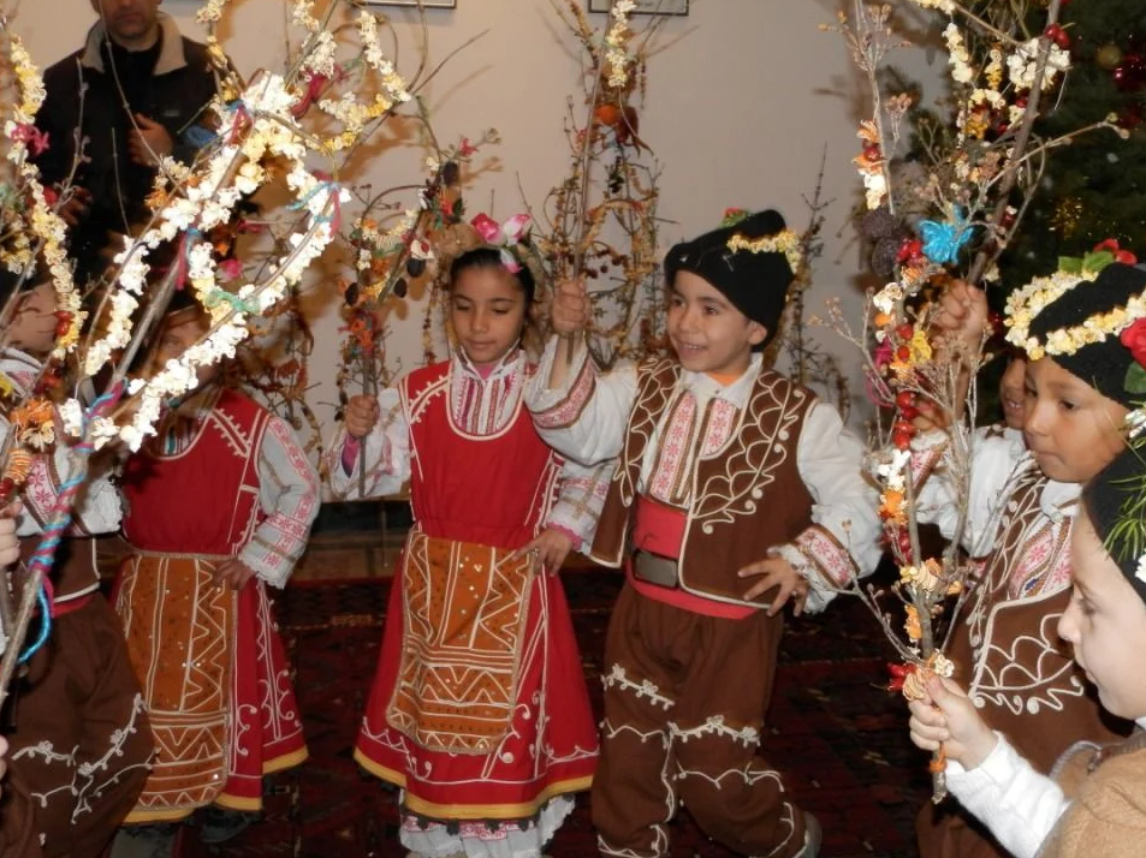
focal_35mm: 43
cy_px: 407
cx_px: 602
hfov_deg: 43.9
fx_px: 1423
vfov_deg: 33.6
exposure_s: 1/40
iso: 125
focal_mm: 7.2
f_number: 3.5
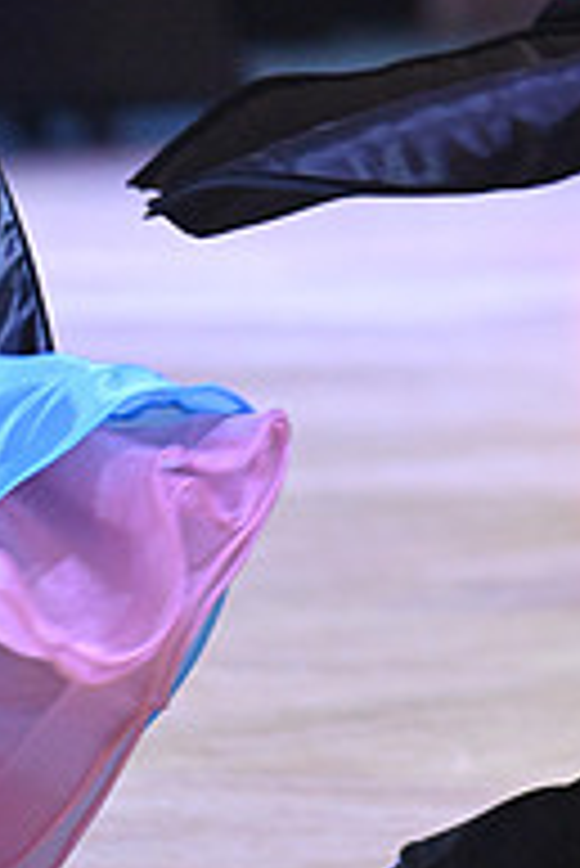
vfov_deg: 3.4
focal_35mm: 601
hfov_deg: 2.3
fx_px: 14497
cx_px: 816
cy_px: -229
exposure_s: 1/400
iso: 4000
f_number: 4
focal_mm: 200
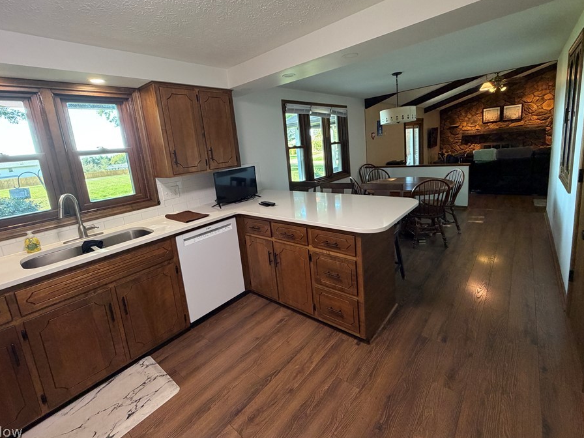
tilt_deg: -10.2
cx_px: 289
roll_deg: +5.5
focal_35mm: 16
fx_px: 270
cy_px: 192
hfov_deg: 94.5
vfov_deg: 77.8
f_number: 2.2
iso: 250
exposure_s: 1/60
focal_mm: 2.22
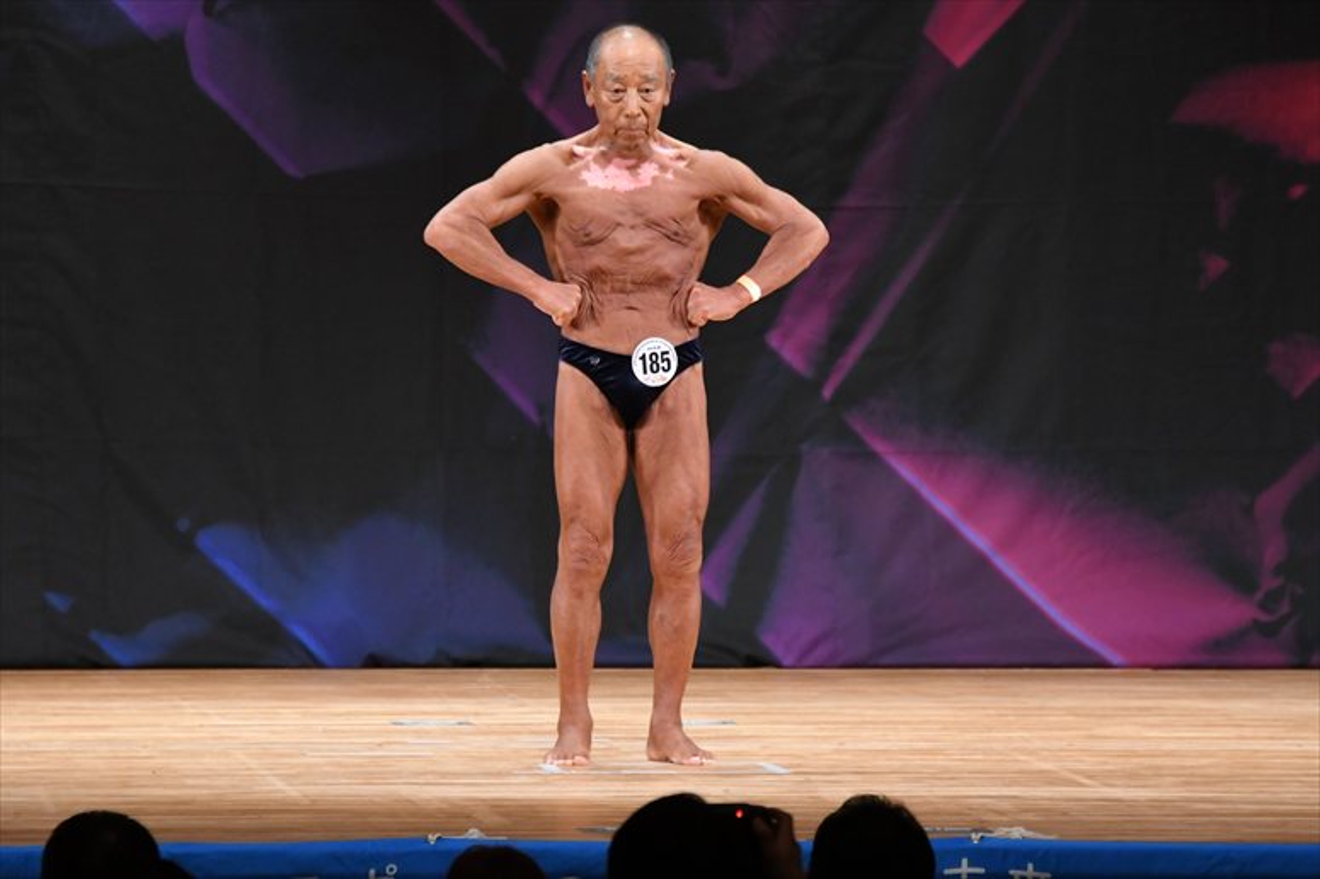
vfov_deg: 4.6
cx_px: 660
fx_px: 10995
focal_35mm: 300
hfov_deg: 6.9
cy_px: 440
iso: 3200
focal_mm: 200
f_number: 5.6
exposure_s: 1/400
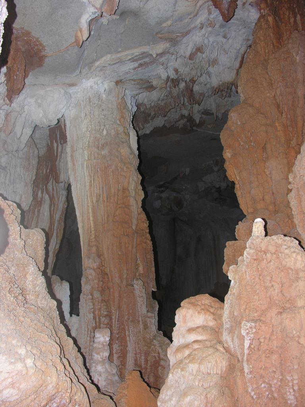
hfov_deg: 40.7
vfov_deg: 52.6
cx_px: 152
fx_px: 411
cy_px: 204
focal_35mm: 35
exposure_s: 1/60
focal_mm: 8.9
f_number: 2.8
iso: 117
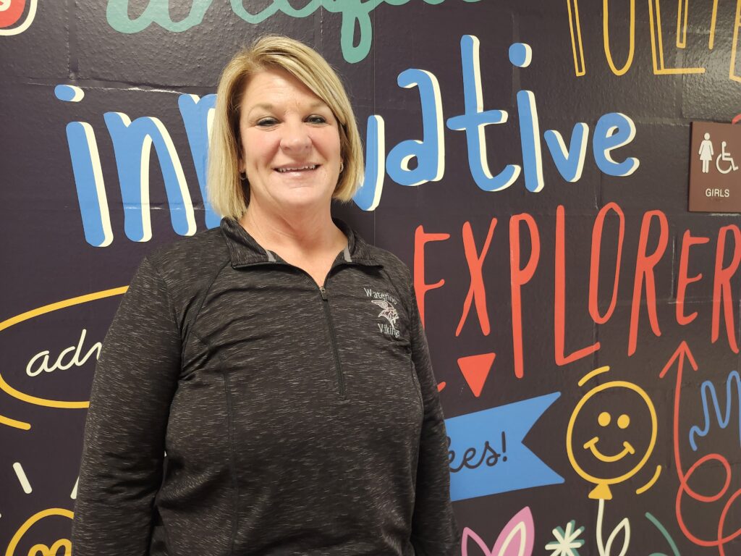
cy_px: 278
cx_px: 370
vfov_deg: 58.9
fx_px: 492
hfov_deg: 73.9
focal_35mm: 23
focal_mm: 5.54
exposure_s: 1/60
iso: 640
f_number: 1.8
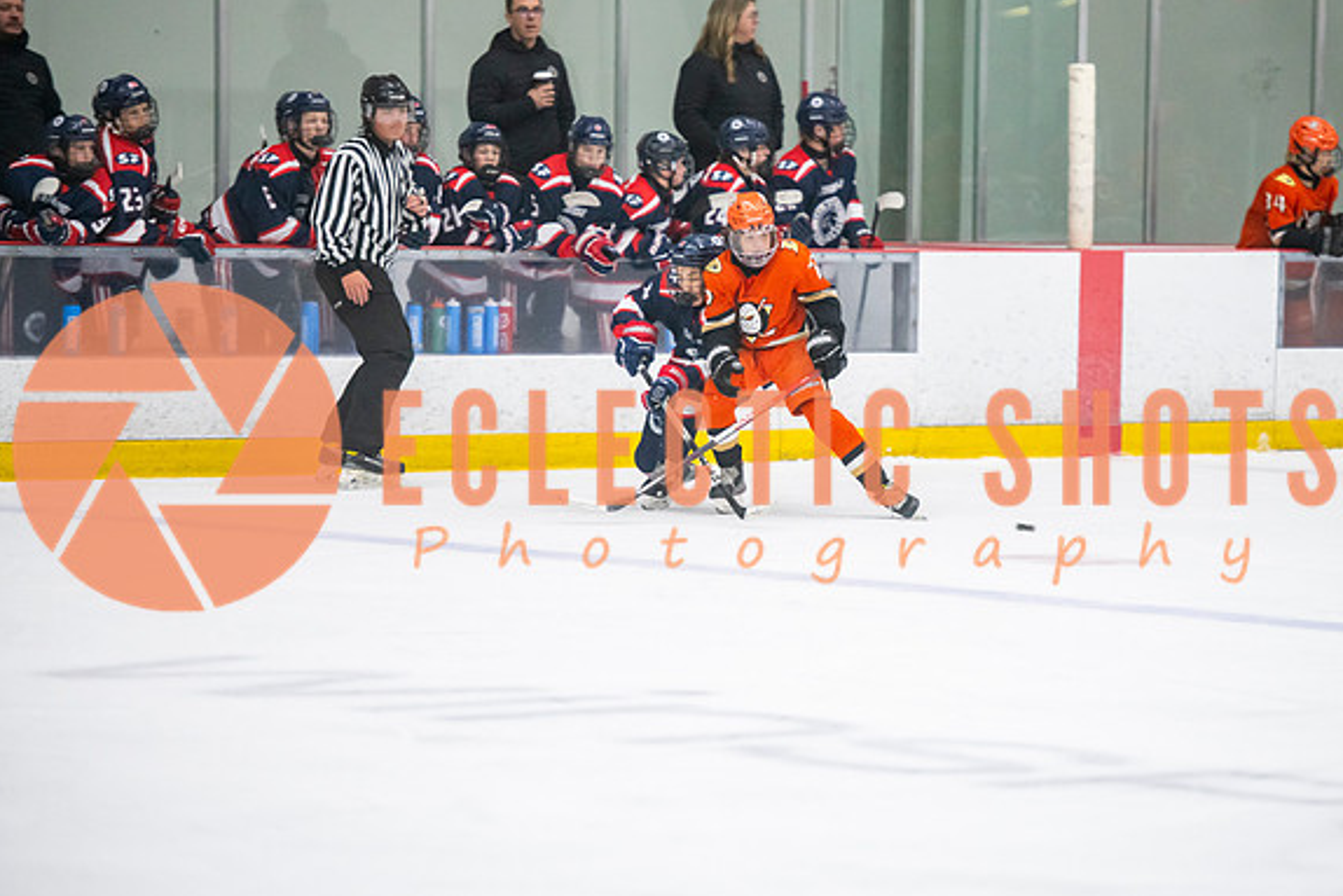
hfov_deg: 10.6
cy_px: 440
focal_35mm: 194
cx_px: 777
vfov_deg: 7.1
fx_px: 7239
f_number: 3.2
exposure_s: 1/640
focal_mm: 165
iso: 2500
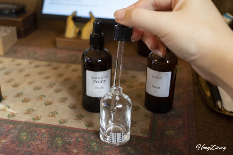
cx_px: 116
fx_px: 285
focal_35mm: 44
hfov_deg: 44.5
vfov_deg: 30.5
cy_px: 78
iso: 4000
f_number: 5.6
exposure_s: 1/60
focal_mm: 44
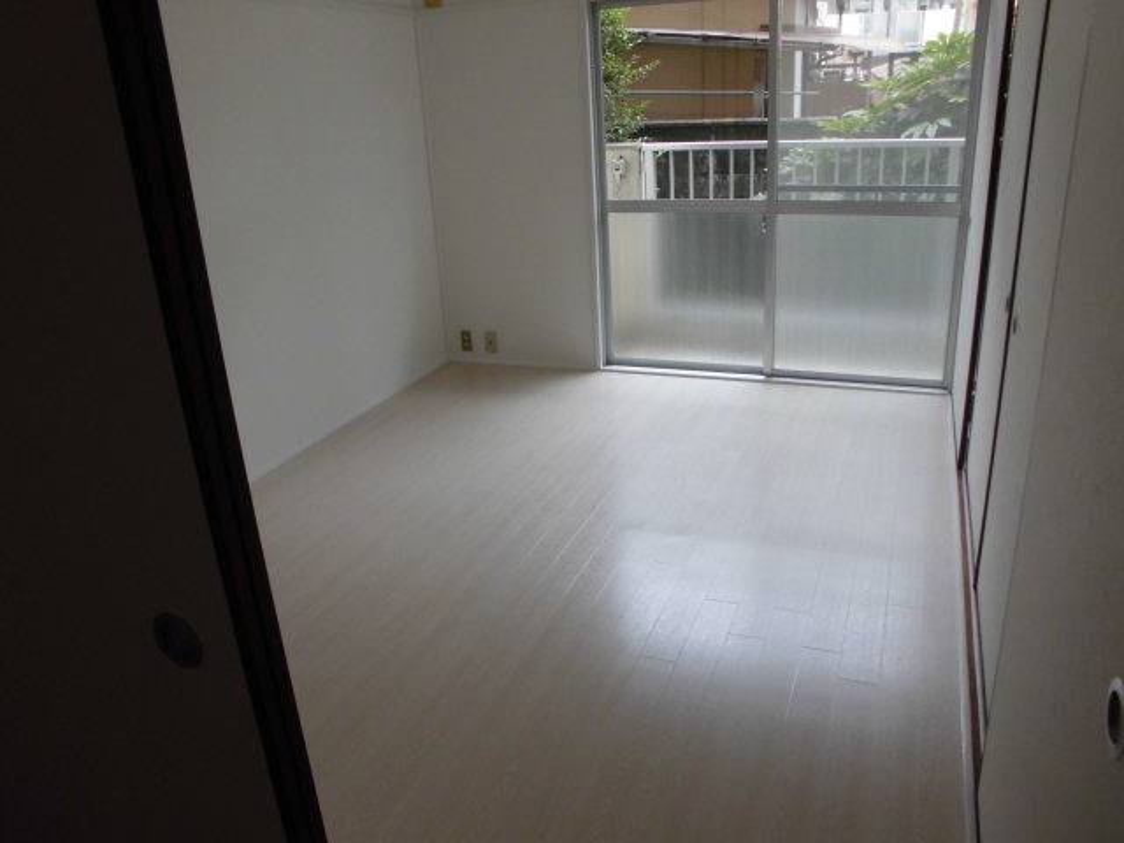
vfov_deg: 53.1
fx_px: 844
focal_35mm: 26
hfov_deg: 67.3
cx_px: 562
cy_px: 422
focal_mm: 4.6
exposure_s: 1/60
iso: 100
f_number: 3.5
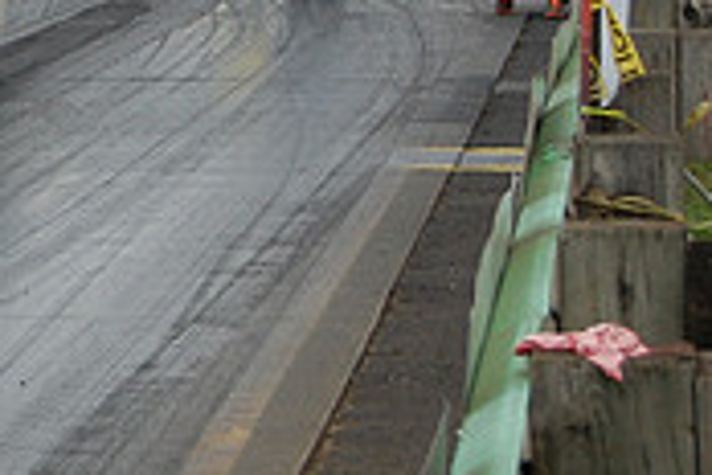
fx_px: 5432
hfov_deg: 7.4
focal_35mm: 275
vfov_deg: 5.0
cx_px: -319
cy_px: 70
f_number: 5.6
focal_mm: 55
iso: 400
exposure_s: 1/1000
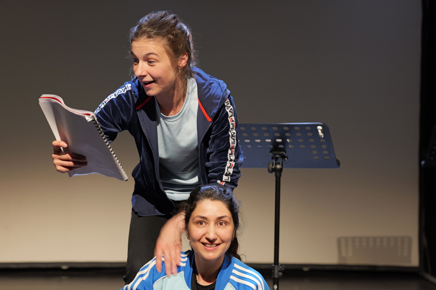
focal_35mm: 70
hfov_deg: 28.8
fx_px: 848
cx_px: 218
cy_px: 145
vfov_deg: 19.5
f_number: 4
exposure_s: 1/60
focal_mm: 70
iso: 1600
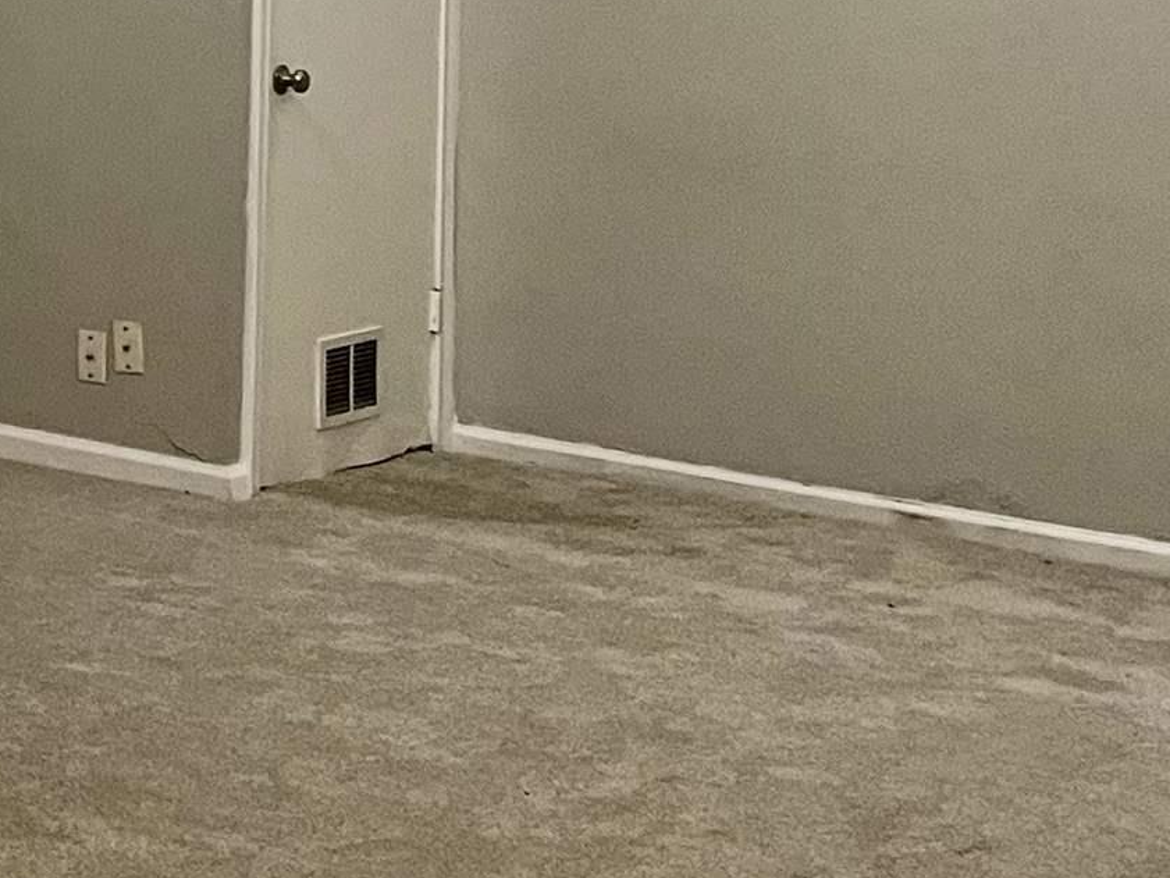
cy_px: -198
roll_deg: -1.2
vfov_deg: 15.0
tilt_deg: -1.7
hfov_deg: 17.2
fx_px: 3211
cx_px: -878
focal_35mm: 95
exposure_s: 1/60
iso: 160
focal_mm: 5.1
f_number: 1.6
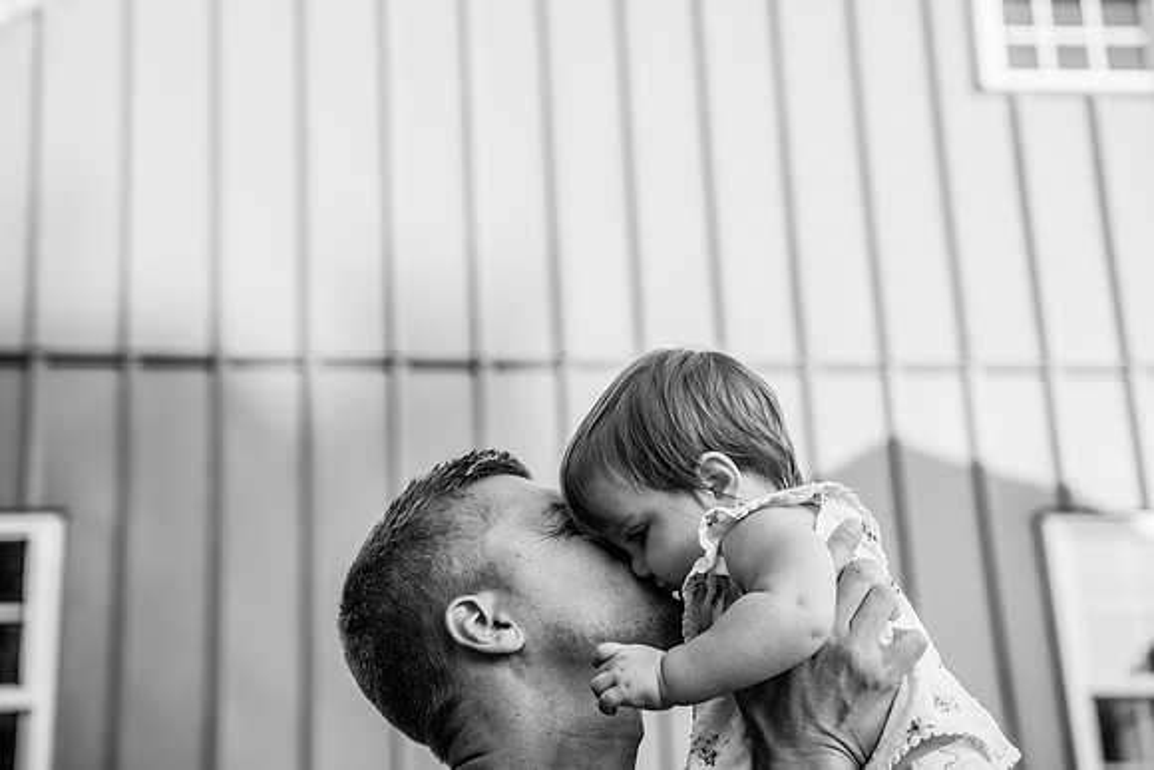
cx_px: 577
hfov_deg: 28.8
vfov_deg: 19.5
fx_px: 2244
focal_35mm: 70
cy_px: 385
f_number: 4
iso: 320
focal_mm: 70
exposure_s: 1/500
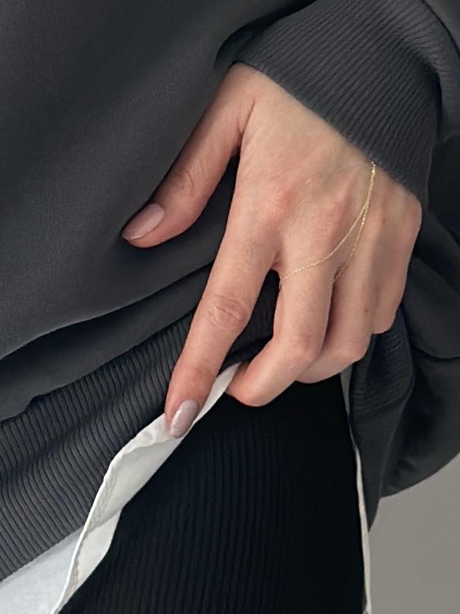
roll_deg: -0.8
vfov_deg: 8.9
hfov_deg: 6.8
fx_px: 3863
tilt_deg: -7.6
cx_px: -5
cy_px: -281
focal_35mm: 218
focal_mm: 6.86
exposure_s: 1/67
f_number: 1.78
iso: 125
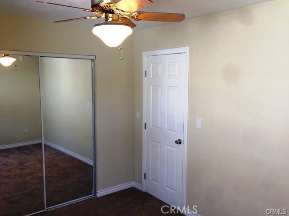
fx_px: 276
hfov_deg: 55.4
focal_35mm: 33
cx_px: 144
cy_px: 108
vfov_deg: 42.9
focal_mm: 4.12
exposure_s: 1/120
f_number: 2.4
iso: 100
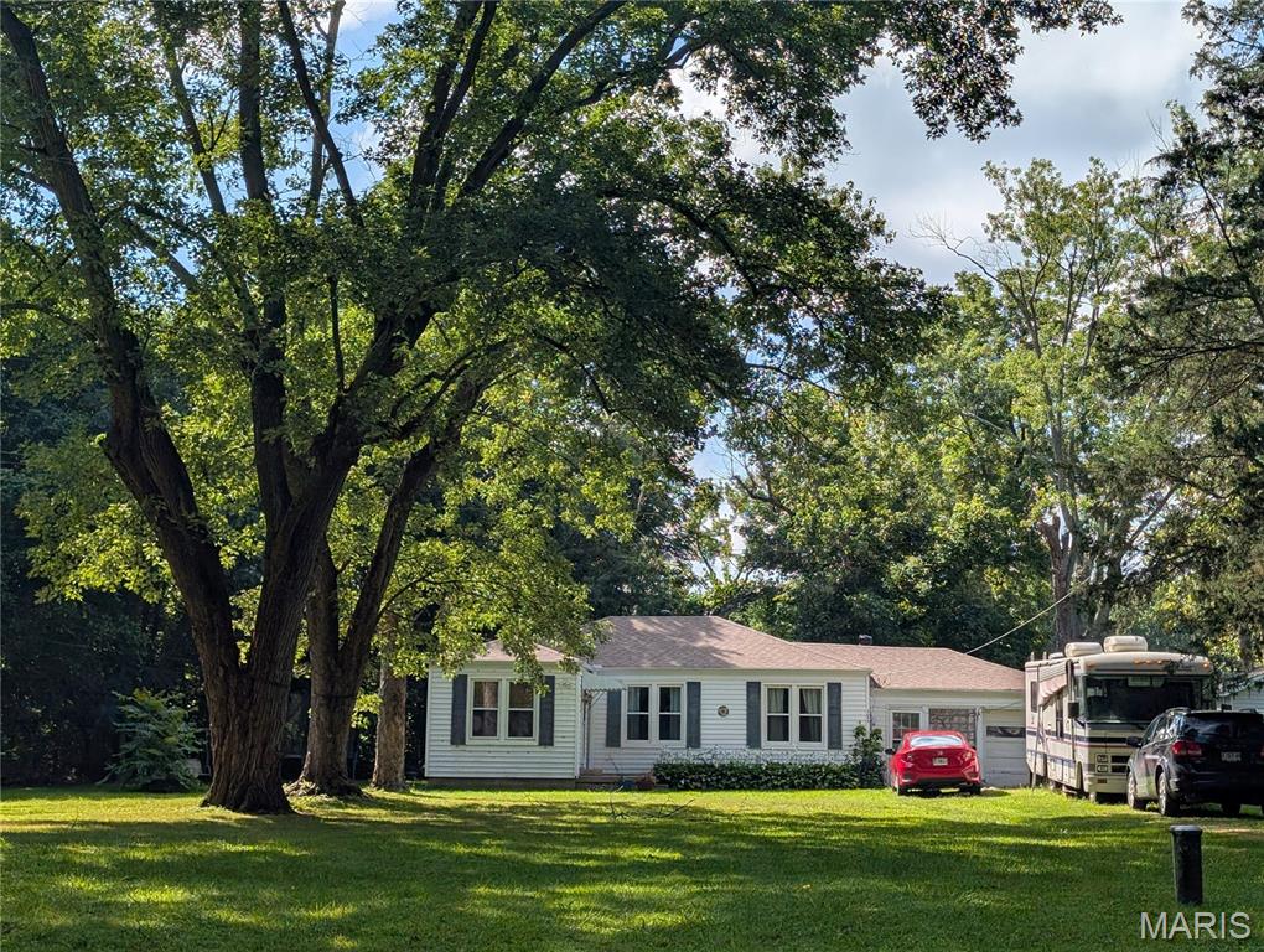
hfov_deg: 38.9
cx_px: 632
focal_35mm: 49
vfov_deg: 29.7
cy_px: 476
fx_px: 1792
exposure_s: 1/1706
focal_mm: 6.9
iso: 21
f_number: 1.68
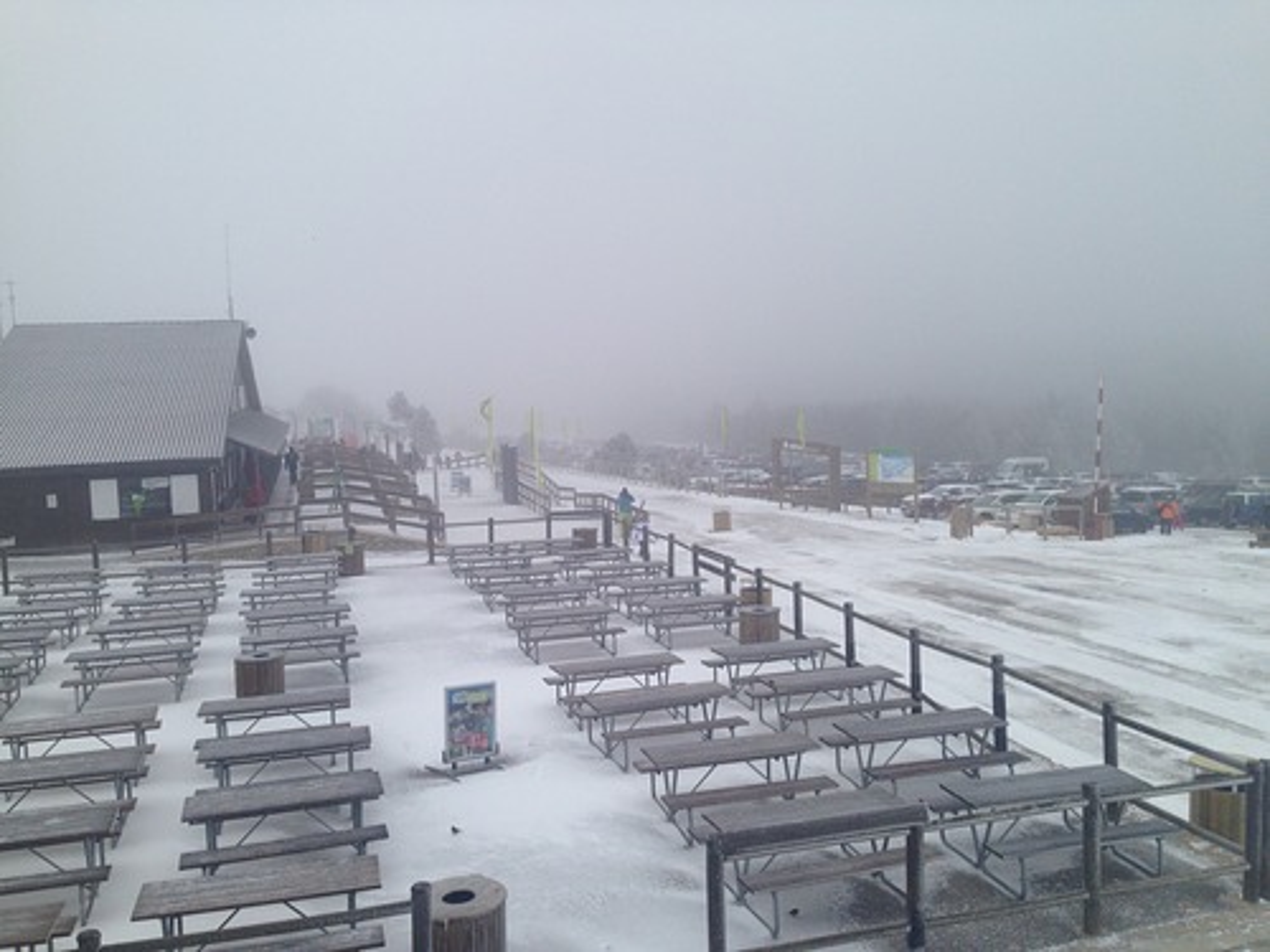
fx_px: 1211
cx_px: 635
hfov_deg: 55.4
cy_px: 476
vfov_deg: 42.9
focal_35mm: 33
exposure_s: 1/369
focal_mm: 4.12
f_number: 2.4
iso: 50
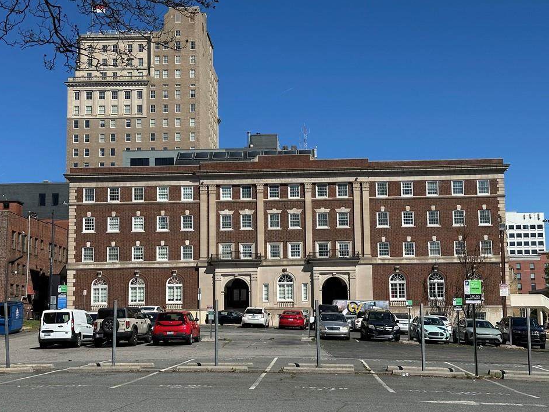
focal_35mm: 52
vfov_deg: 28.0
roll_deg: +0.6
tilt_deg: +7.8
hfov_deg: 36.8
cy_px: 212
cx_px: 281
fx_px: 825
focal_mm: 6.86
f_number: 1.78
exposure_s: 1/5882
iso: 64
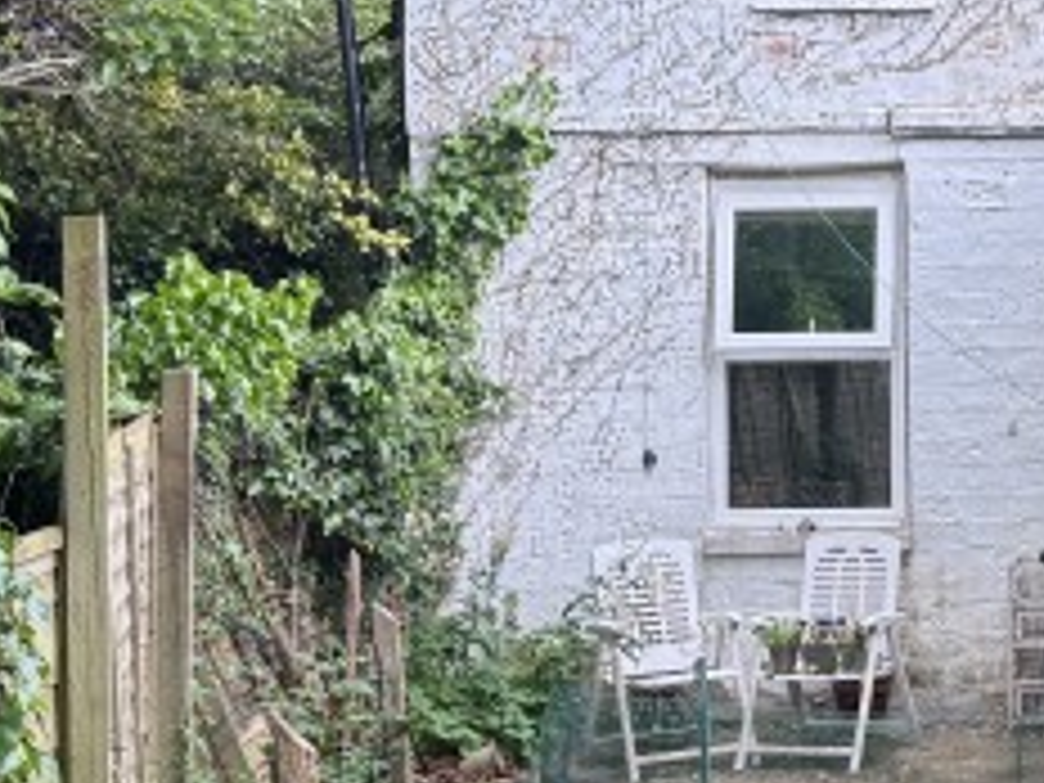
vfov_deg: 13.9
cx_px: 1274
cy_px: 252
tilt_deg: -0.7
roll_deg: +0.1
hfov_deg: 17.6
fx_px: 3197
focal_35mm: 106
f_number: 1.78
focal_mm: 6.76
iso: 200
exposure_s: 1/175
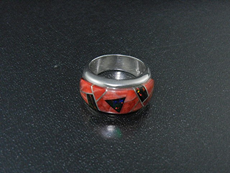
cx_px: 115
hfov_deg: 32.7
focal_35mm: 59
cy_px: 86
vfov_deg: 24.8
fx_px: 392
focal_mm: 10.6
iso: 800
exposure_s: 1/30
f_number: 8
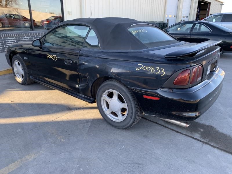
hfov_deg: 67.3
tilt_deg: -18.1
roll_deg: +0.0
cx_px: 116
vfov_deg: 53.1
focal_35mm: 26
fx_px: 174
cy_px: 87
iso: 25
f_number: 1.8
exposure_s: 1/122
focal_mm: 4.25
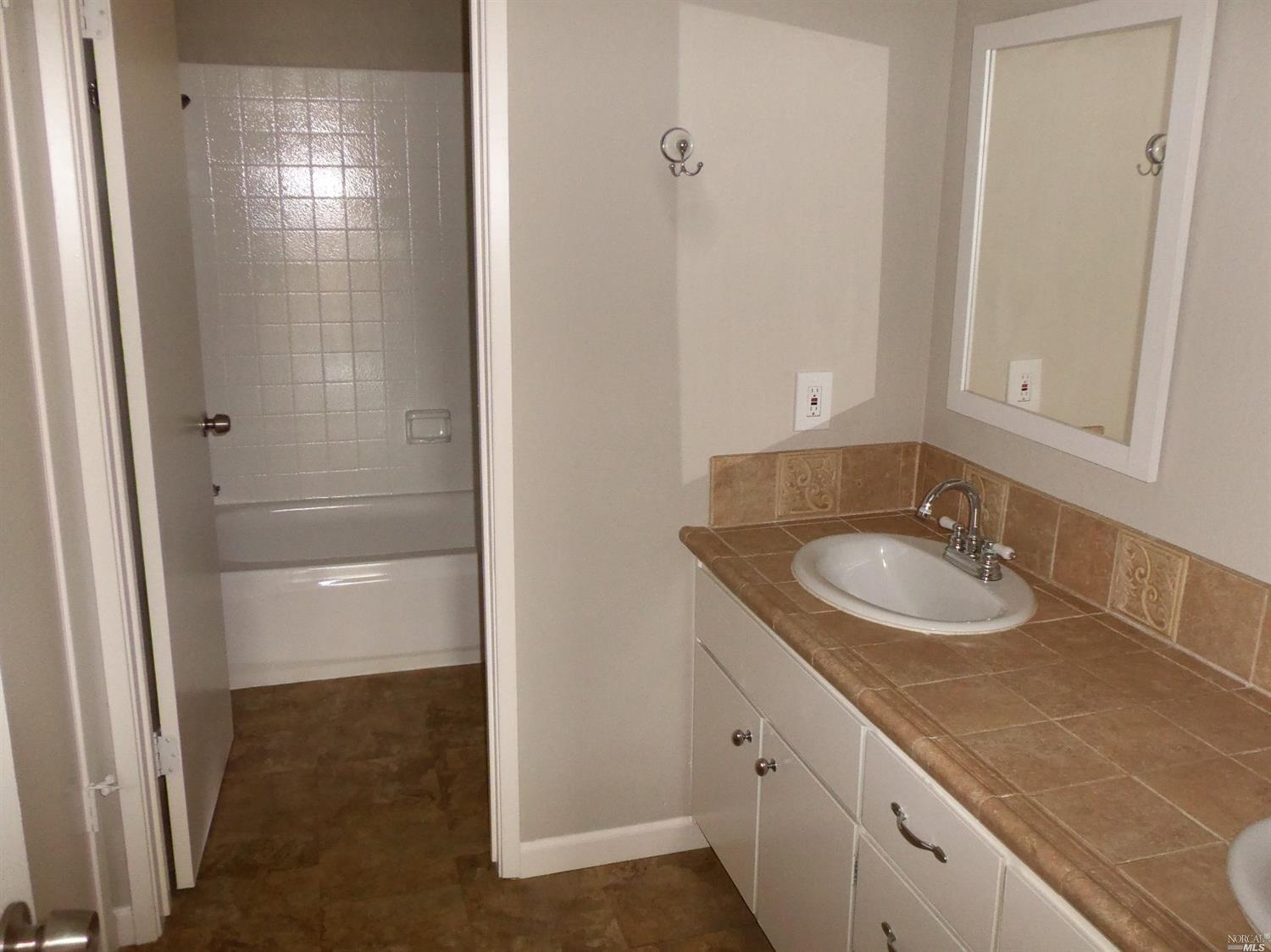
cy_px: 476
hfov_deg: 63.5
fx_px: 1028
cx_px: 636
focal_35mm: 28
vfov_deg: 49.7
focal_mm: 5.1
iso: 200
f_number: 3.3
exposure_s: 1/60
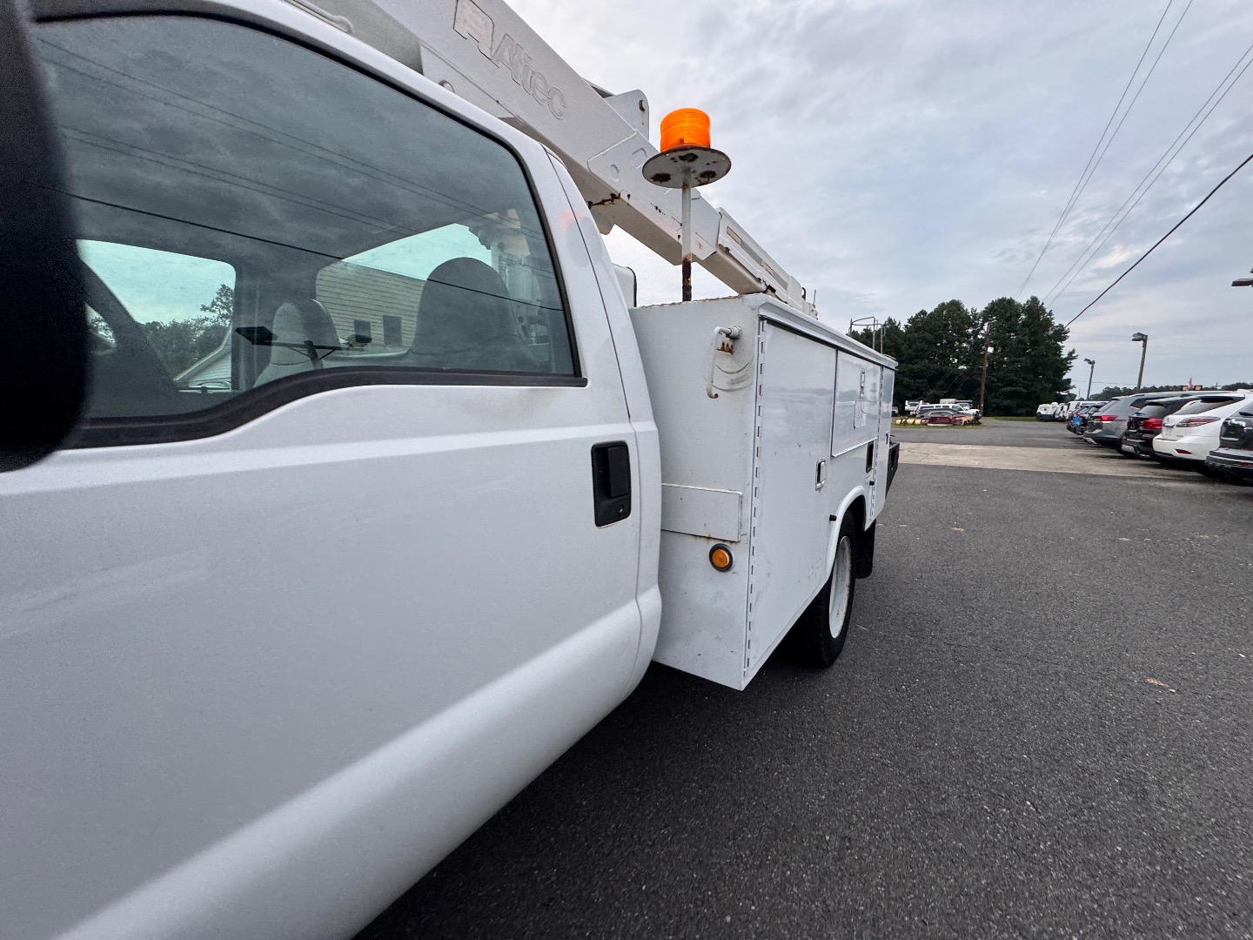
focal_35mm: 14
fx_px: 507
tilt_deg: -2.8
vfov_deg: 85.7
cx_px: 626
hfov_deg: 102.1
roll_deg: +1.2
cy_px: 470
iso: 80
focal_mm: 2.22
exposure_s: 1/99
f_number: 2.2
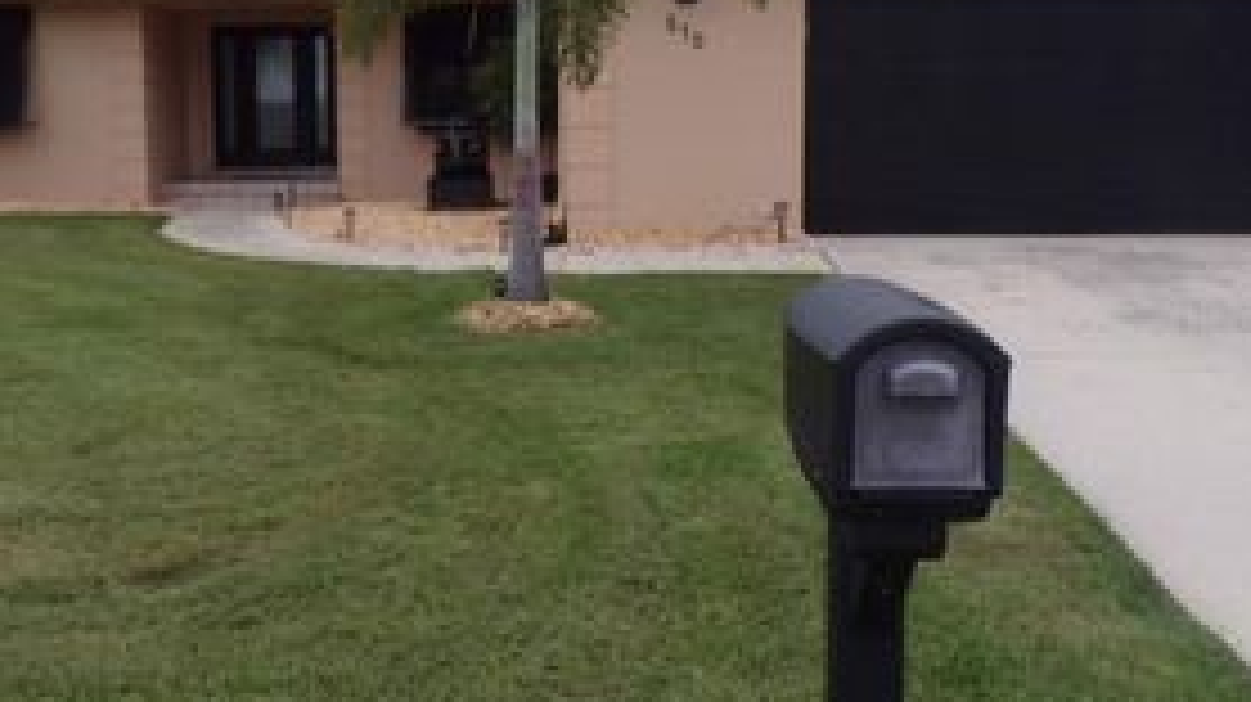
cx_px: 531
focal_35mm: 47
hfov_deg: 43.6
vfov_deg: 25.3
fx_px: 1558
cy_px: 281
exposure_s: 1/200
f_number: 5.8
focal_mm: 4.3
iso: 80
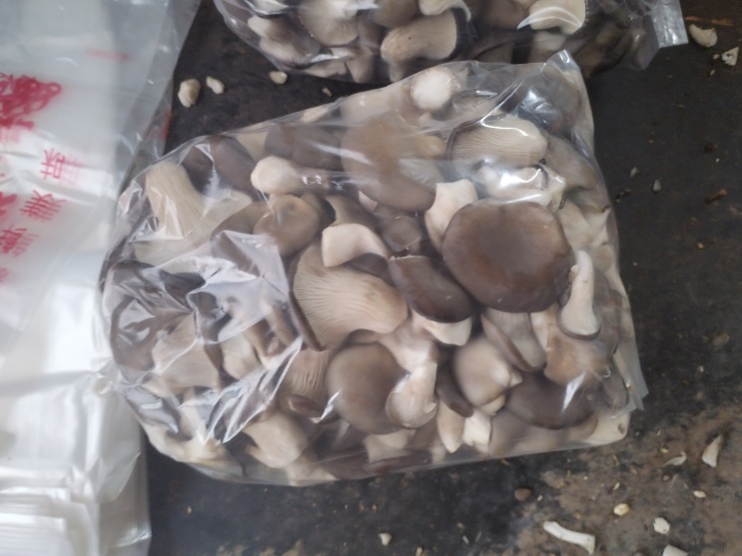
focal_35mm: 28
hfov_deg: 63.5
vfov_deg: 49.7
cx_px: 369
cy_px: 267
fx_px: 600
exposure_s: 1/24
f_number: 1.8
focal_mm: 4.75
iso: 662
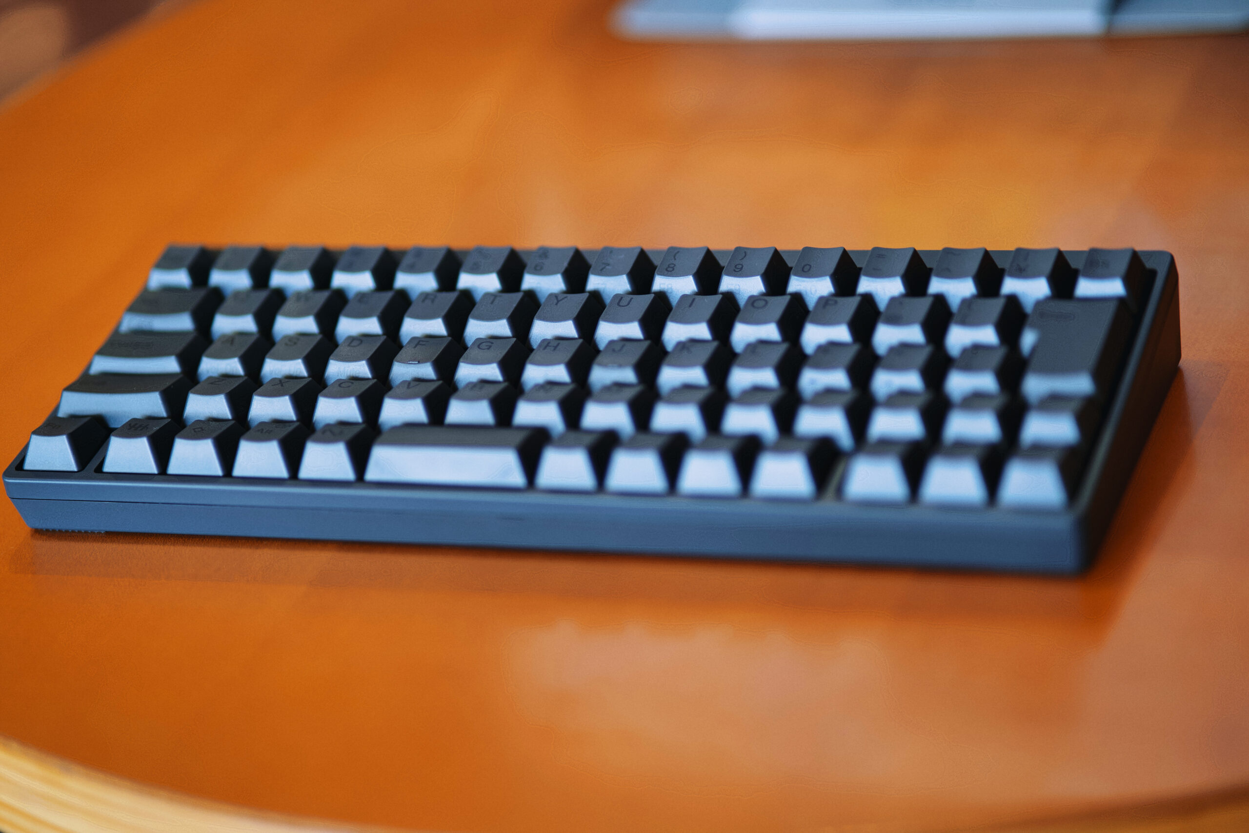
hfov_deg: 23.9
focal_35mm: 85
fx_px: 2949
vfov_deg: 16.1
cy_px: 416
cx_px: 624
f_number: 1.8
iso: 320
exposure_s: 1/60
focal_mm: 85
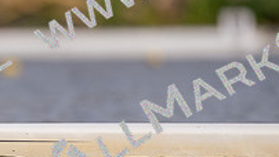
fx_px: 13364
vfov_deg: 0.7
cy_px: 74
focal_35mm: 1805
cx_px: -66
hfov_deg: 1.2
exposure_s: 1/2500
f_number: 4
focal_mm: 600
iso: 220
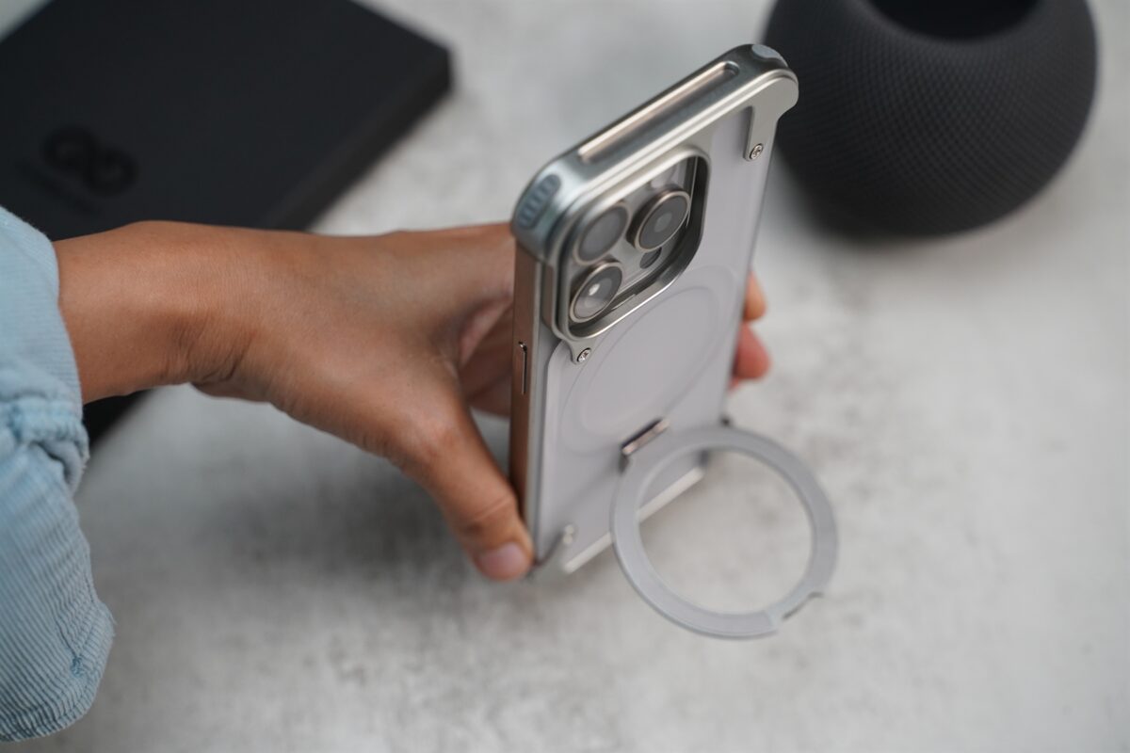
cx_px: 565
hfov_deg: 33.9
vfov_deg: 23.0
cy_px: 376
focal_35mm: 59
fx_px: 1852
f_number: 4
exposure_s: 1/160
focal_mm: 59
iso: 1600
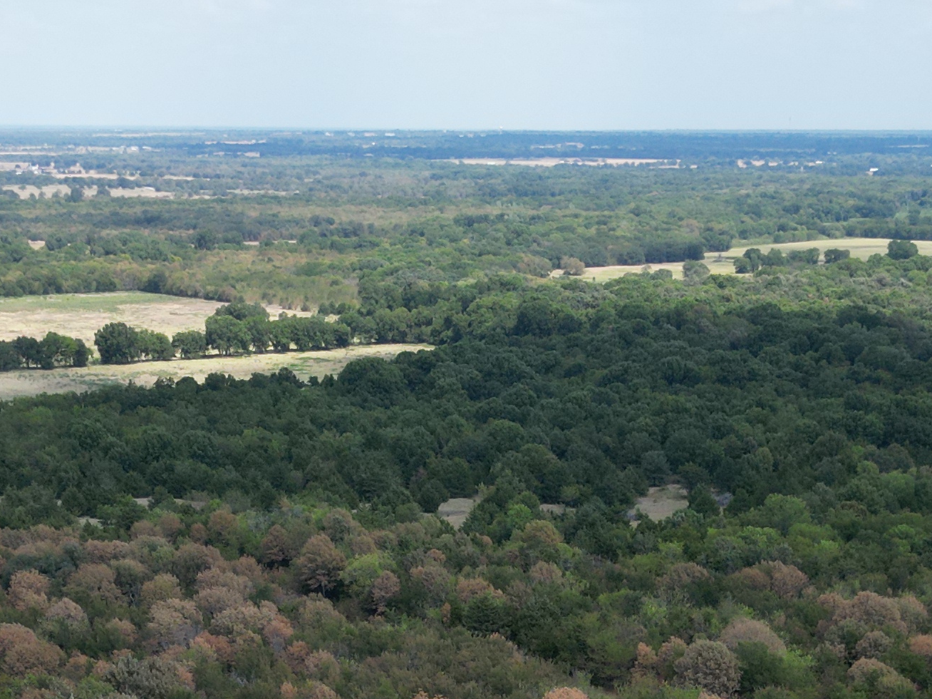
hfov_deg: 26.3
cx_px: 472
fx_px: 1992
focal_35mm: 74
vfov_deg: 18.9
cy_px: 825
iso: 150
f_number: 1.7
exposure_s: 1/2500
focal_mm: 6.72
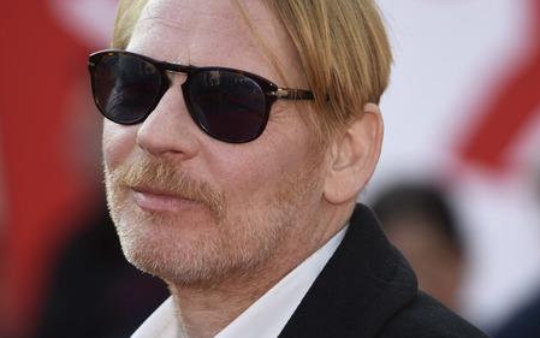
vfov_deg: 4.3
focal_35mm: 307
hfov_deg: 6.8
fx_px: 4520
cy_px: 160
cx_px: 270
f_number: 3.2
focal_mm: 200
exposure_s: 1/800
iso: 320
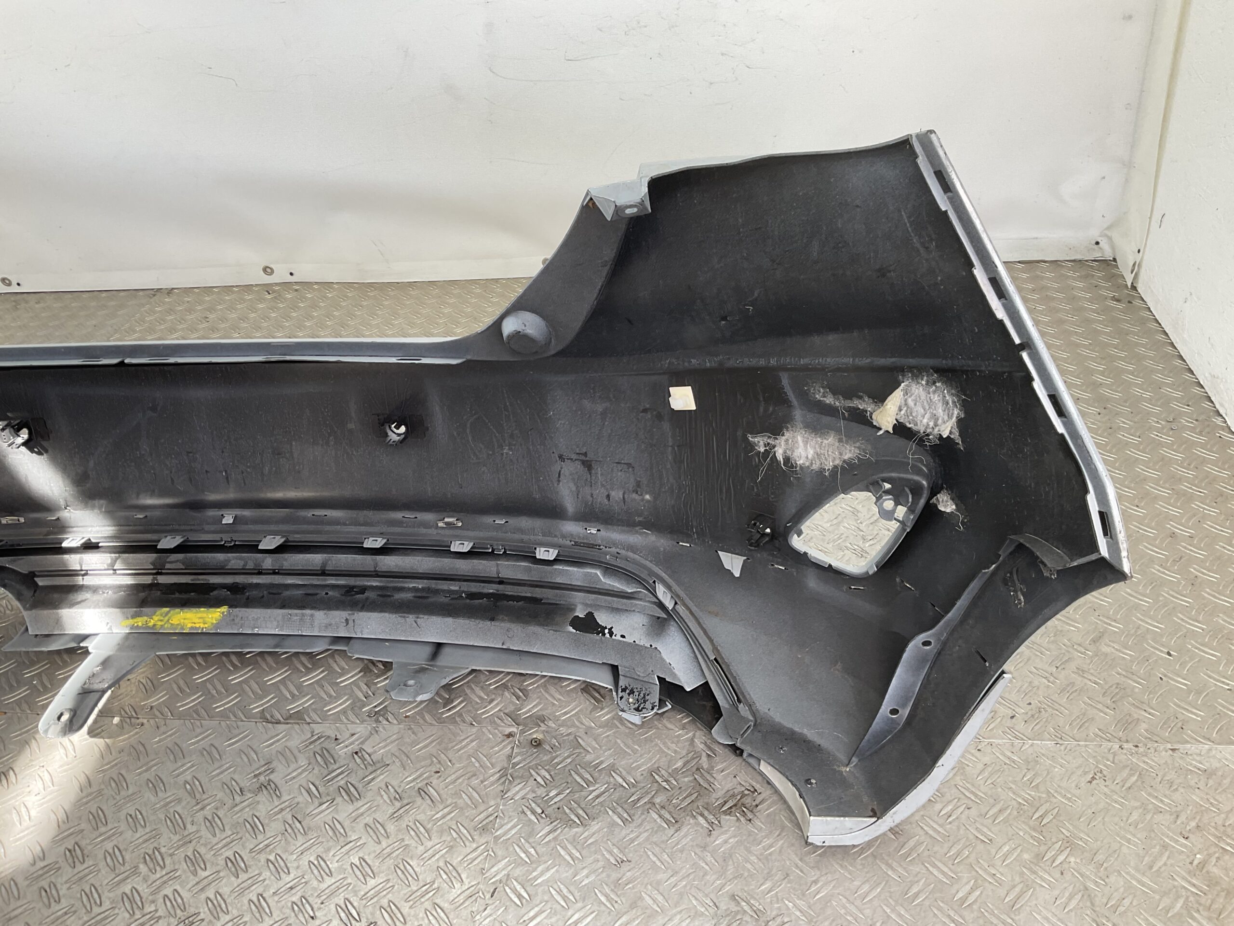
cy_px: 463
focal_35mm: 29
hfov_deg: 61.7
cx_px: 617
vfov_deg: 48.2
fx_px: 1034
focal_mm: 3
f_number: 1.8
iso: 25
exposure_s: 1/120
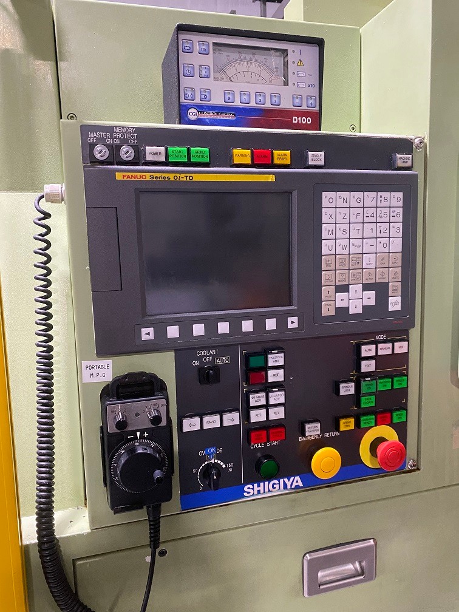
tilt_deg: -7.7
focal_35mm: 26
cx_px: 230
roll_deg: +1.9
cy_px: 306
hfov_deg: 53.1
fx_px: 460
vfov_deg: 67.3
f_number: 1.8
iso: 400
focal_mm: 4.25
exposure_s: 1/60
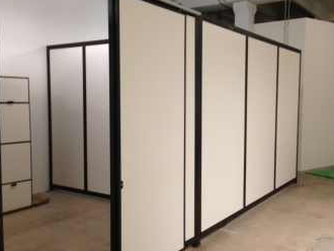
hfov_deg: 46.8
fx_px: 386
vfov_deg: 36.0
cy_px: 128
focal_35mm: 40
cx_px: 175
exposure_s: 1/20
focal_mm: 4.12
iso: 160
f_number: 2.4
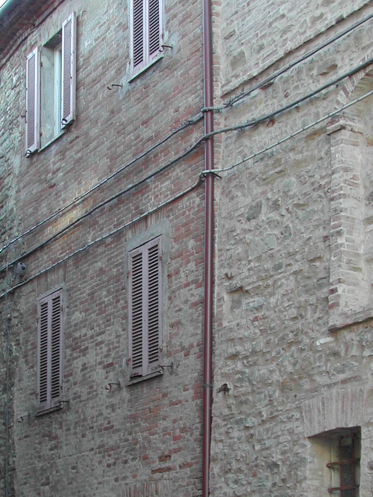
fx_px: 1365
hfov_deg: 15.5
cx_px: 140
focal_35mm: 95
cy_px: 332
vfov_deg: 20.6
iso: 100
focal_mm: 11.1
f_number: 3.2
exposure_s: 1/69.4
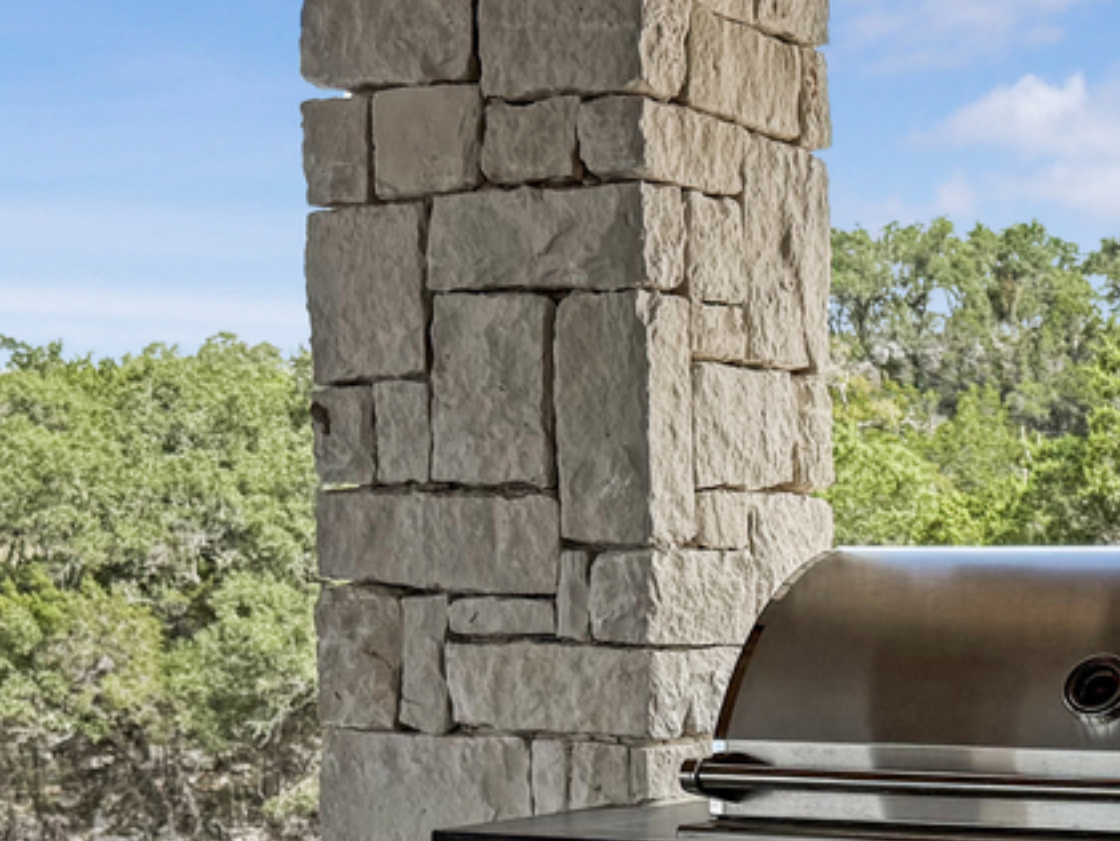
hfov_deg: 23.5
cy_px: 1198
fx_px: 2654
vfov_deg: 16.6
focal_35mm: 82
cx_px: 873
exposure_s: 1/2232
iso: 100
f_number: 1.78
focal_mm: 6.76
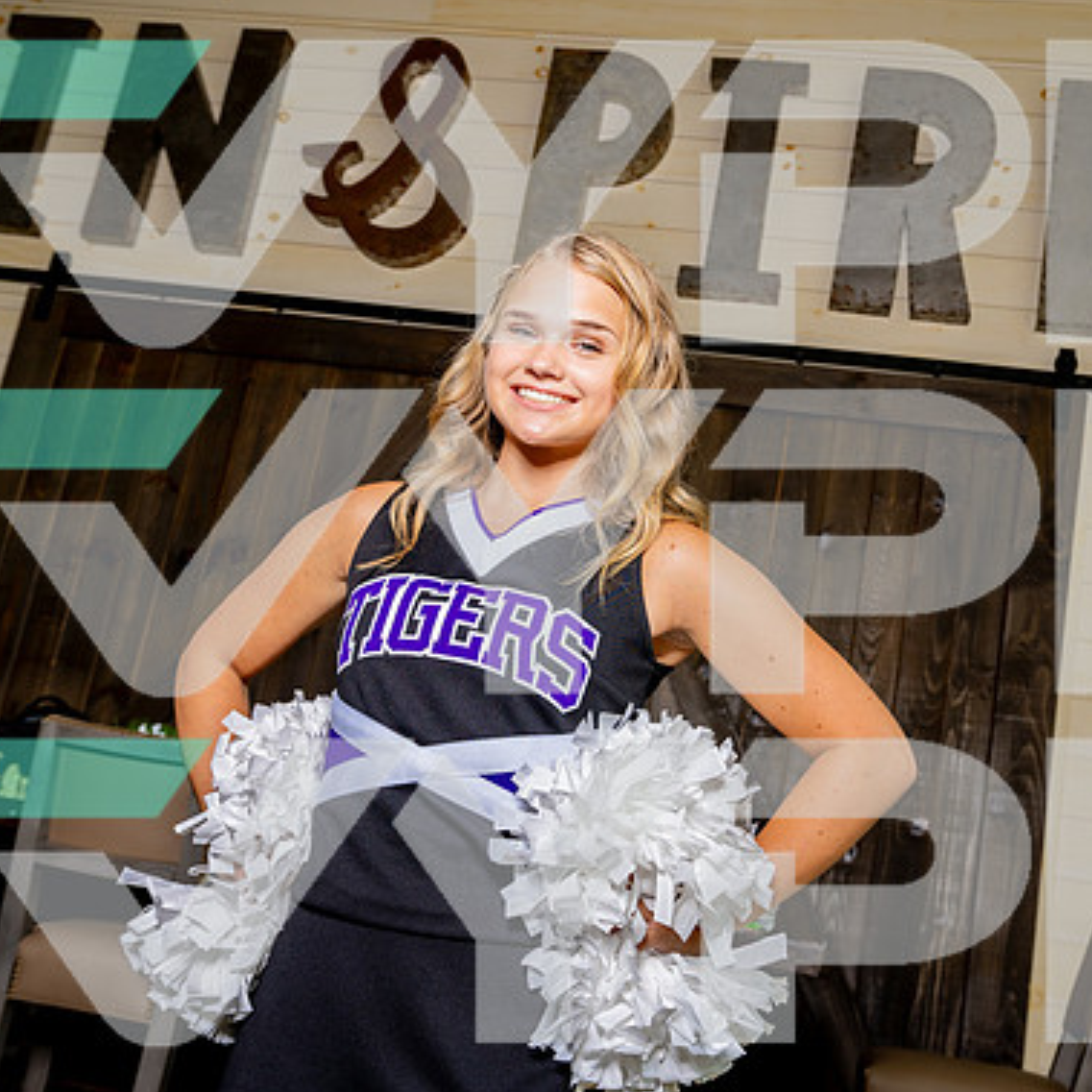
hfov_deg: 42.6
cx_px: 654
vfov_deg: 42.8
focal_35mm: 39
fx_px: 1392
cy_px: 543
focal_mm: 30
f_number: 5.6
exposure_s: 1/250
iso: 200
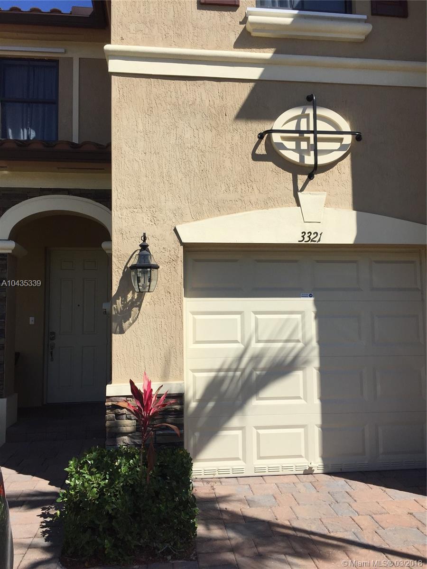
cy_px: 284
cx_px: 214
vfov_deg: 61.7
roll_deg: +1.1
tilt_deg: +3.6
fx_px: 477
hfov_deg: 48.2
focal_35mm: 29
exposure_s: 1/2825
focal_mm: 4.15
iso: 32
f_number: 2.2
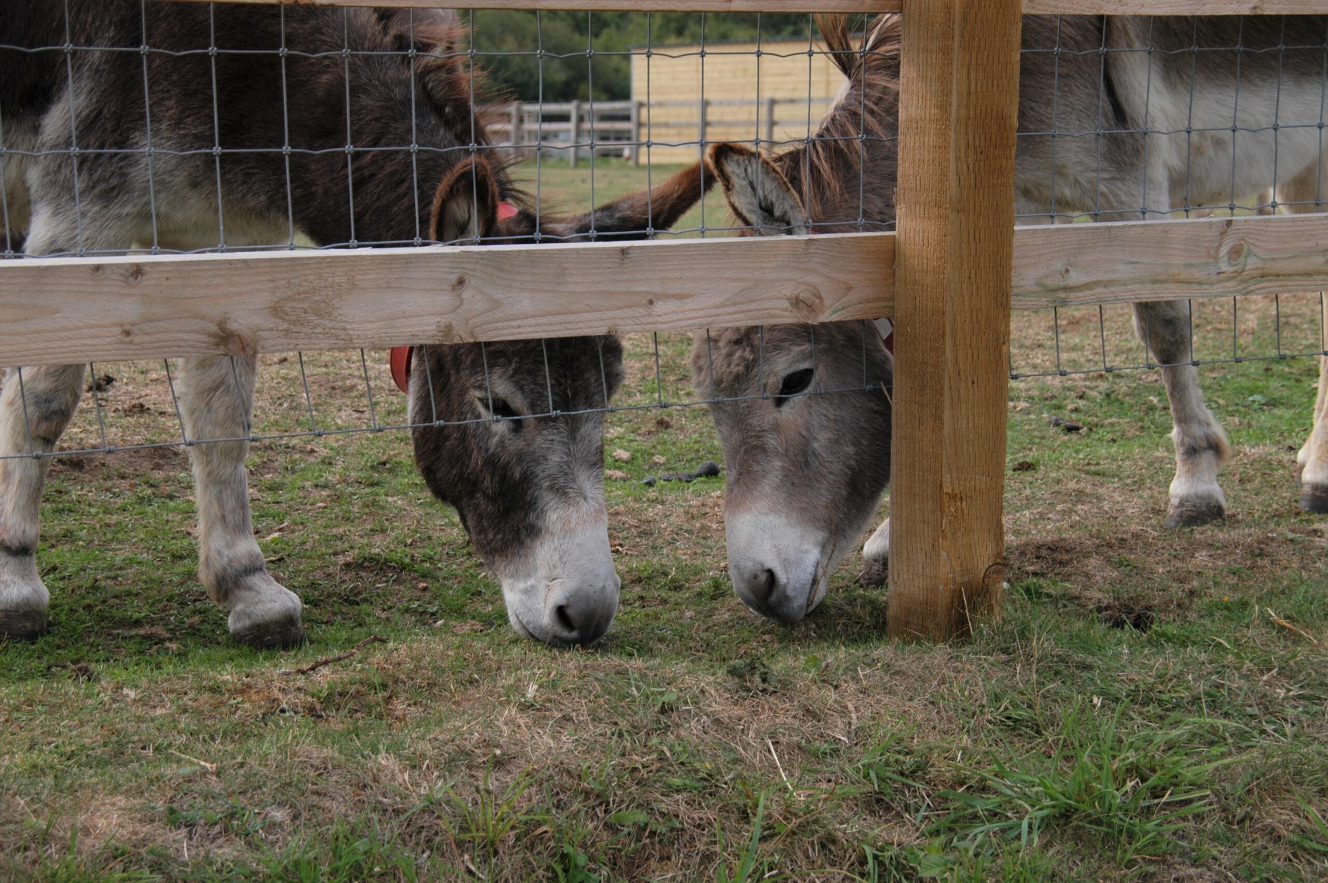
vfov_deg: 16.5
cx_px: 664
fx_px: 3041
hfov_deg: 24.6
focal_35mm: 82
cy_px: 442
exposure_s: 1/180
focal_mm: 55
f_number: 7.1
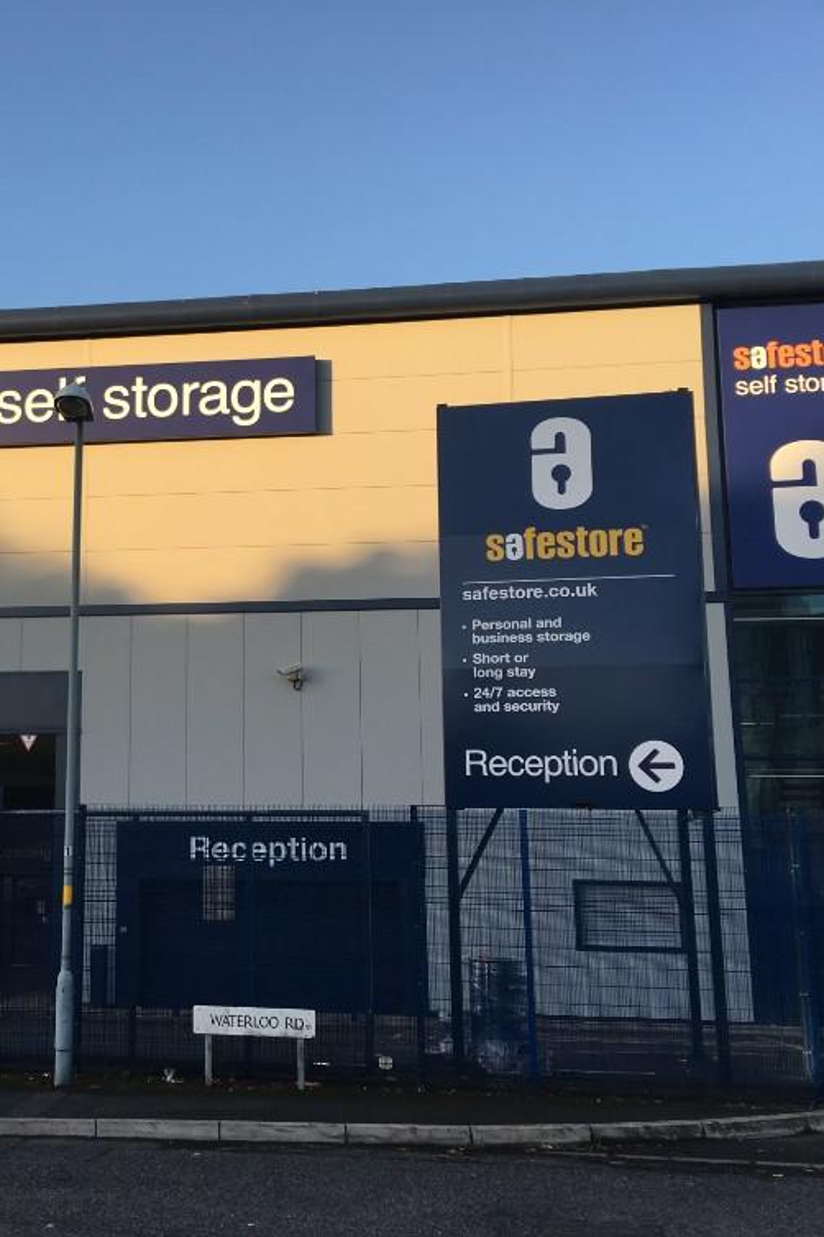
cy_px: 623
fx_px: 1408
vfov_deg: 47.4
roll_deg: -0.2
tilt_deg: +11.3
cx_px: 182
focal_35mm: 41
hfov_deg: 31.9
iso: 25
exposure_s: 1/280
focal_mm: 4.15
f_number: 2.2
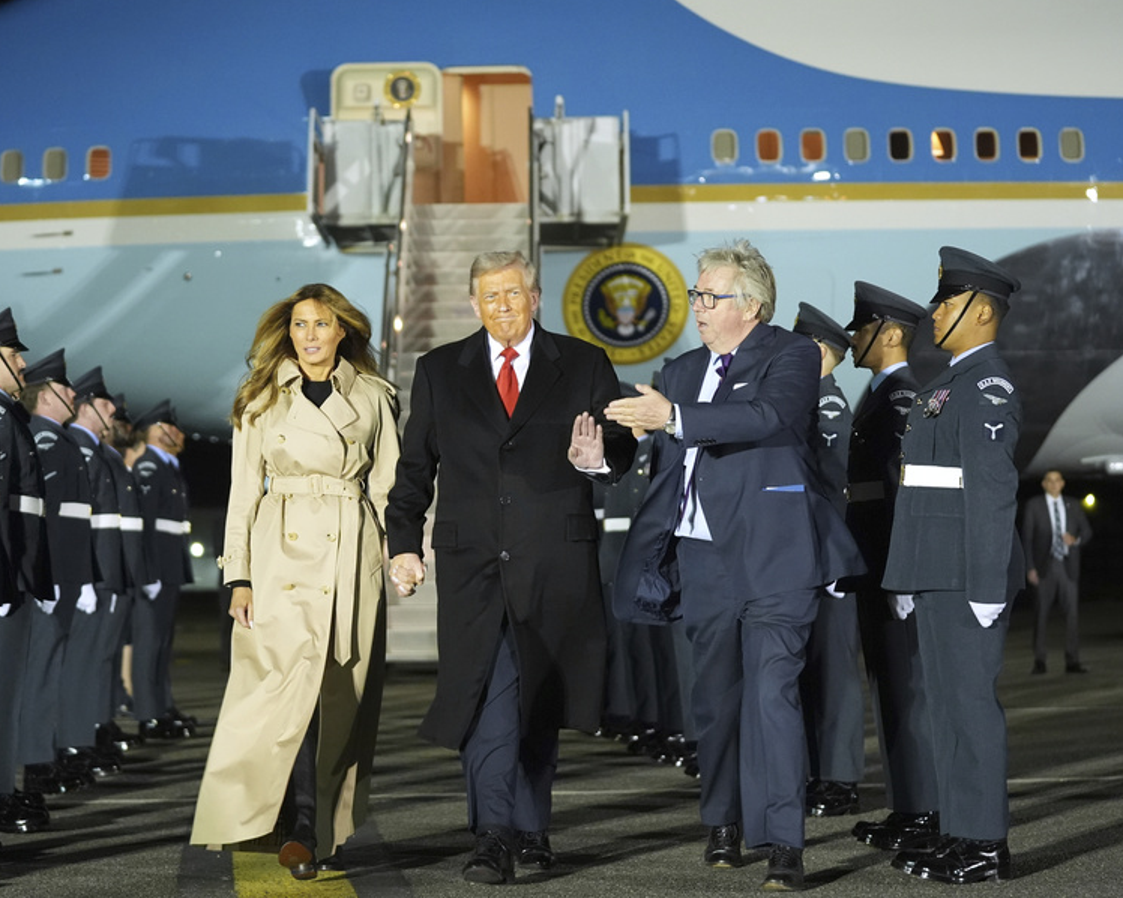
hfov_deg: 21.2
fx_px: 2991
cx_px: 470
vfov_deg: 17.1
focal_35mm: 90
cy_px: 478
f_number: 2.8
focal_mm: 70
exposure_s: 1/125
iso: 4000
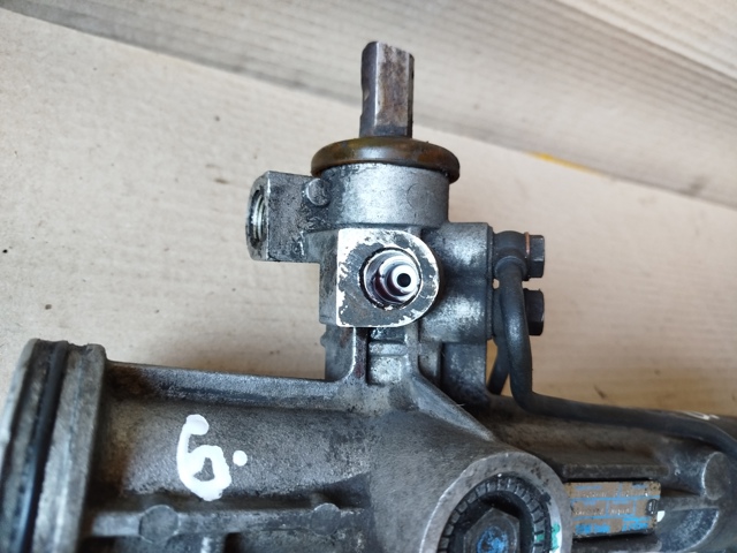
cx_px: 368
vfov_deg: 56.8
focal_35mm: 24
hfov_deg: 71.6
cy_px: 276
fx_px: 511
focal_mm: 5.31
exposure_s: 1/33
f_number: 1.7
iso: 640
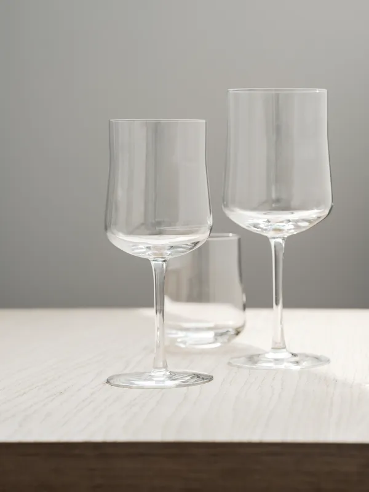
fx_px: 1350
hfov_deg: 15.6
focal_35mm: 95
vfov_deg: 20.7
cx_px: 184
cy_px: 246
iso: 100
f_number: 8
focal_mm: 120
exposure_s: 1/80
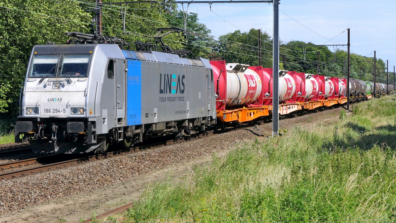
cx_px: 198
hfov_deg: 25.3
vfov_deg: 14.4
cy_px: 93
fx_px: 882
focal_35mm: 84
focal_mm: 29.3
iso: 500
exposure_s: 1/800
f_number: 10
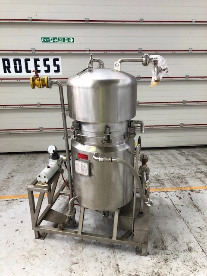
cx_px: 104
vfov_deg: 63.4
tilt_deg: -16.5
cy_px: 138
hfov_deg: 49.7
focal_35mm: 28
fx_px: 223
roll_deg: +0.9
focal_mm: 3.99
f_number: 1.8
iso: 25
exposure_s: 1/30
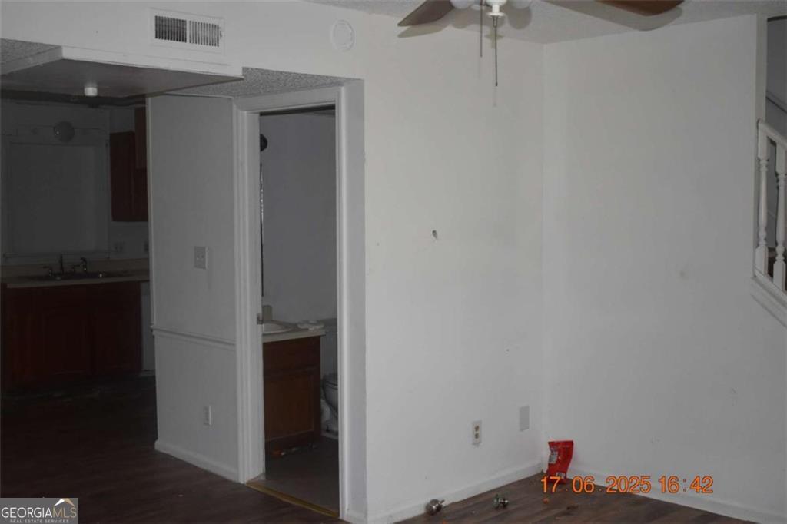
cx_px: 394
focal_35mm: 42
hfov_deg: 46.4
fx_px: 918
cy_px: 262
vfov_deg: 31.9
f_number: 4.2
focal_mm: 28
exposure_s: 1/160
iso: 800
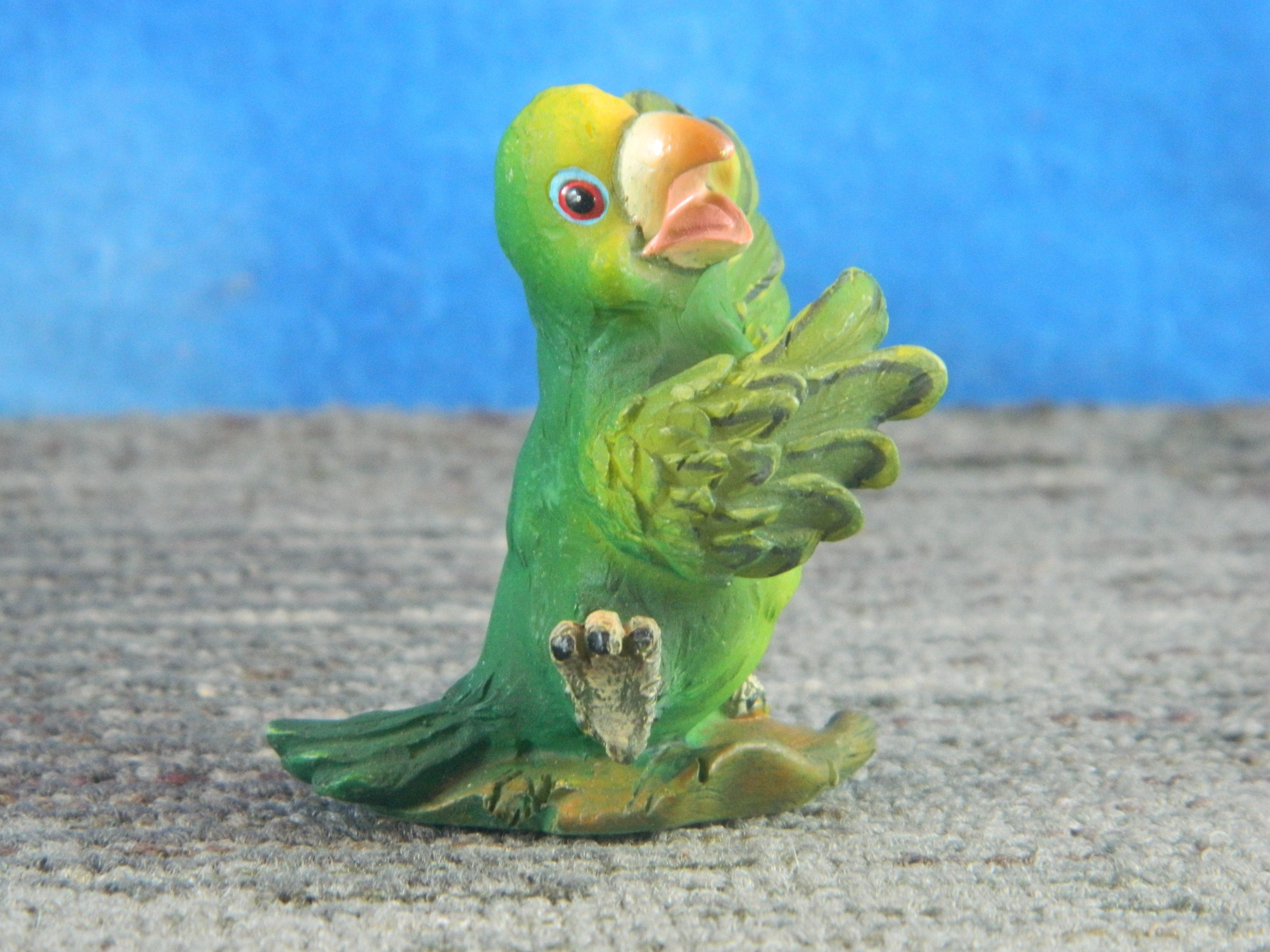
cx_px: 635
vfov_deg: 9.9
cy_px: 476
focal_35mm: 150
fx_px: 5503
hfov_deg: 13.2
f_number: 4.9
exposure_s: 1/10
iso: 400
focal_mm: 27
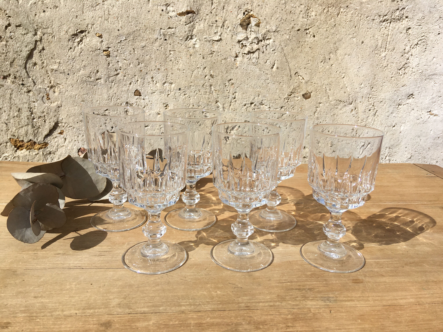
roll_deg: -1.9
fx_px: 371
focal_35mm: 29
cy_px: 166
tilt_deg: -15.7
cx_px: 222
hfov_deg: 61.7
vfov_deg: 48.2
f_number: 2.2
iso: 25
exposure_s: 1/2849
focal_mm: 4.15
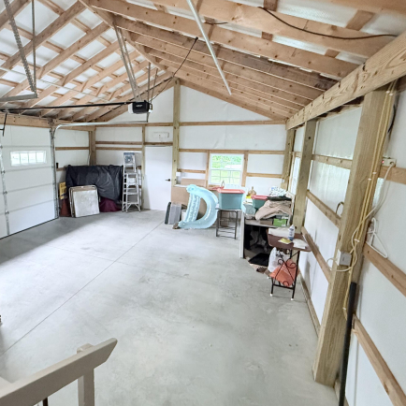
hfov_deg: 75.9
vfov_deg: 77.6
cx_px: 145
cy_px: 192
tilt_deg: -10.1
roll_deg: -0.2
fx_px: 252
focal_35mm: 19
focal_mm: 2.22
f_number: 2.2
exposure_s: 1/60
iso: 640
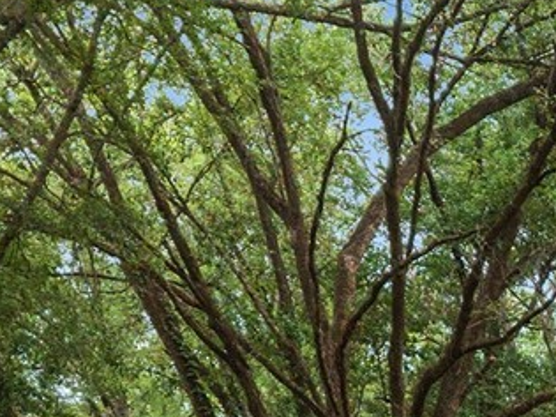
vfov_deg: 10.5
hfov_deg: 13.7
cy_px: 979
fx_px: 1959
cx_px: 1123
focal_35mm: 122
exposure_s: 1/640
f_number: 1.8
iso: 400
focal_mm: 8.67
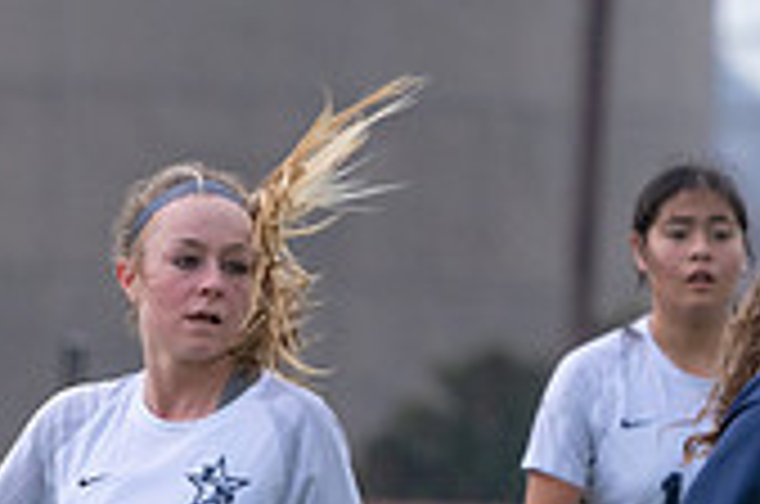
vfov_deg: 1.4
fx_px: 20671
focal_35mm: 981
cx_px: -324
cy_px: 799
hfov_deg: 2.1
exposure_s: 1/1250
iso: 2000
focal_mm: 285
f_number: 5.6
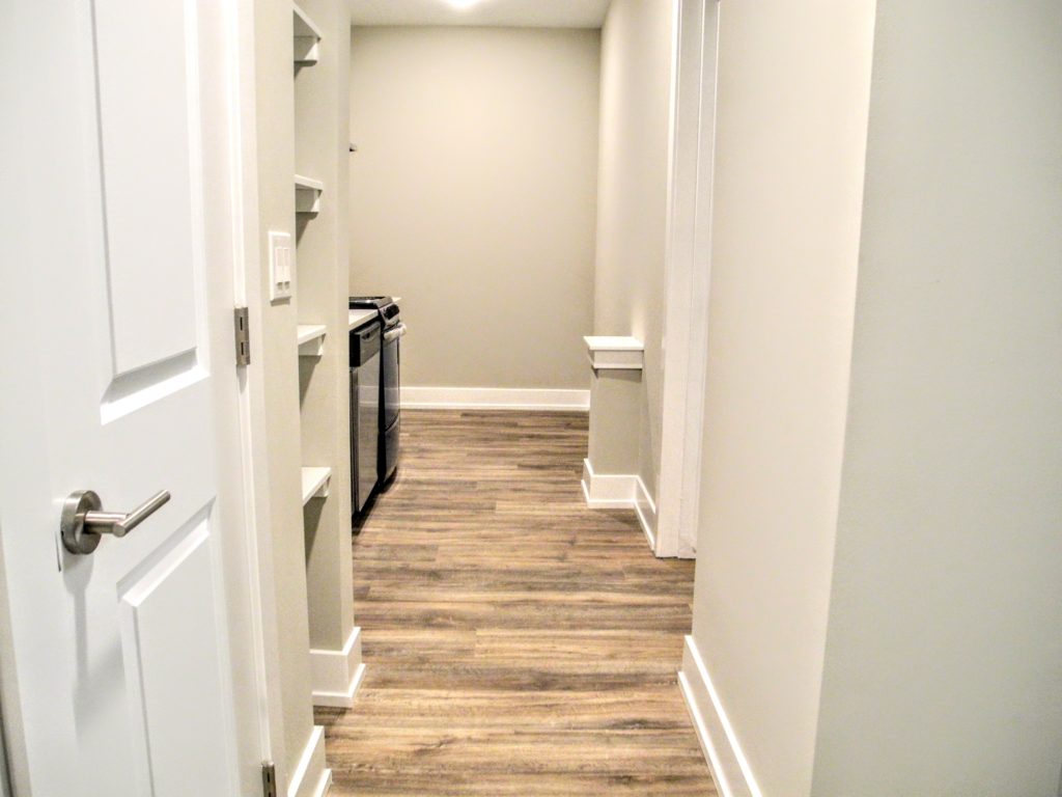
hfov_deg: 79.0
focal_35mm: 21
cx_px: 531
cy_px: 398
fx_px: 644
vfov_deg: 63.4
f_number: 2.8
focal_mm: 4.5
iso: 400
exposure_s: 1/32.4
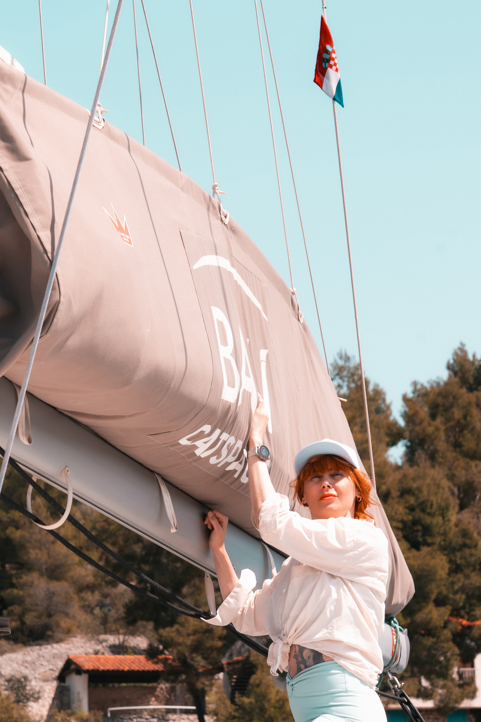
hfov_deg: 11.4
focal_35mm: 120
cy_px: 361
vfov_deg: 17.1
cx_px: 240
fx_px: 2405
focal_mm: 80
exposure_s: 1/250
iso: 100
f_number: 9
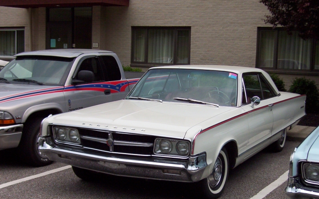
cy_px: 120
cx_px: 160
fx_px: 478
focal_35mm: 55
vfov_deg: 23.5
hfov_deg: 36.9
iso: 100
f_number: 3.16
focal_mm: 7.88
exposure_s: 1/691
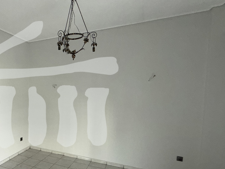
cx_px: 43
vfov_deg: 54.4
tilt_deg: -3.7
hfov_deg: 63.1
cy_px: 103
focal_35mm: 25
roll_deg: -0.5
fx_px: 162
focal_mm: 2.22
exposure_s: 1/121
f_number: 2.2
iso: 80
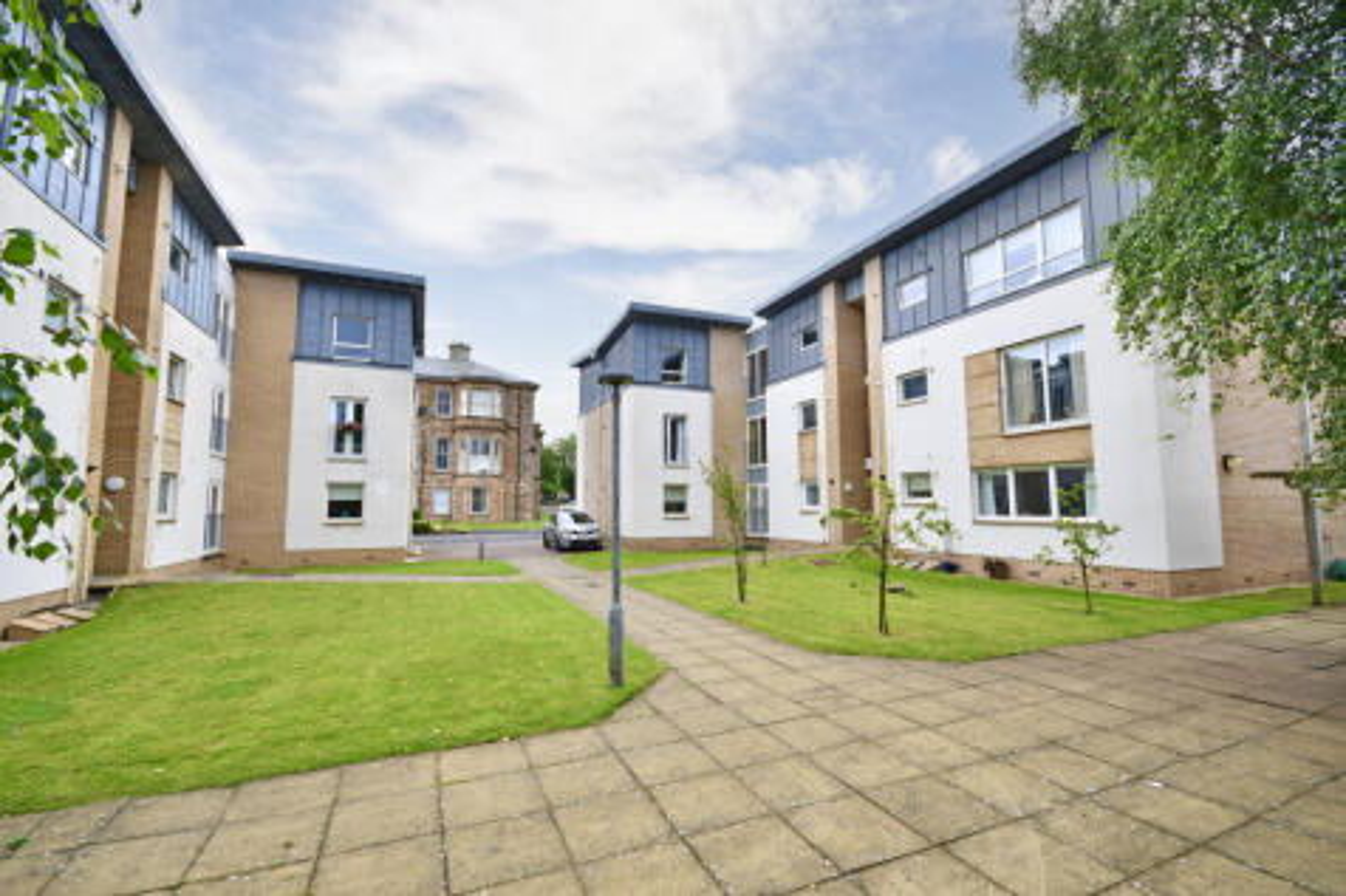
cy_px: 448
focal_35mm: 15
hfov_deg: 100.4
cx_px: 673
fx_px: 561
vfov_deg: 77.3
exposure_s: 1/80
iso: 100
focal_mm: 10
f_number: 6.3
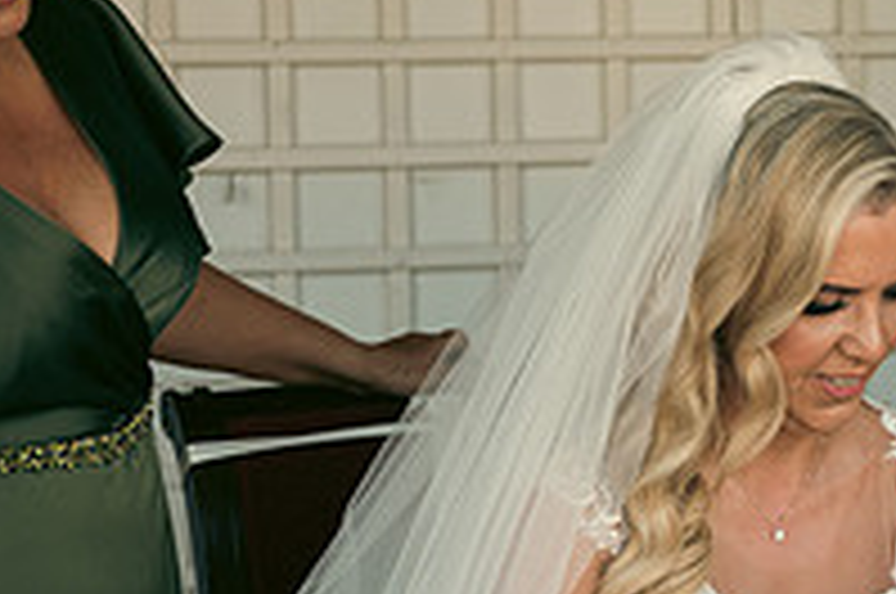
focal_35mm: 146
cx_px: 1301
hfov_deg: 13.4
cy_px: 335
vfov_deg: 9.4
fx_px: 3628
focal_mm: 50
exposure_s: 1/250
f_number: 3.5
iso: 320
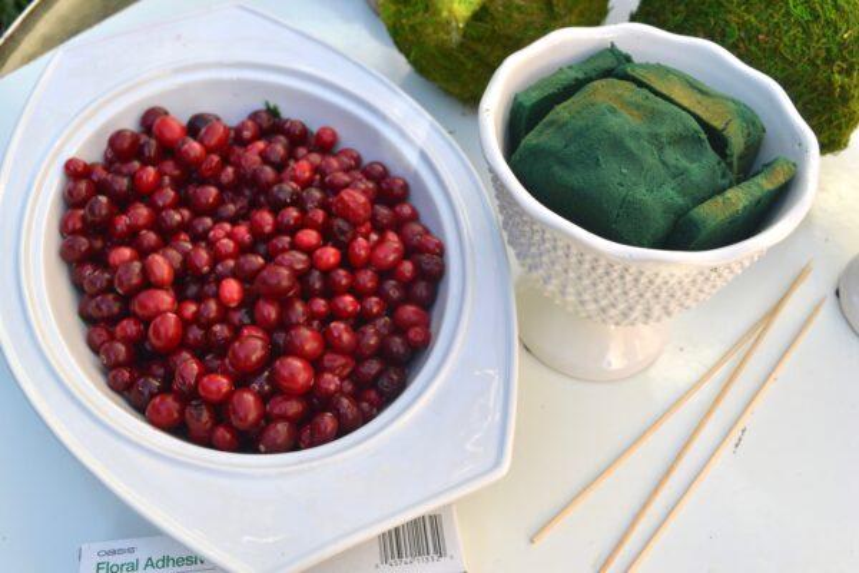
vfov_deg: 36.9
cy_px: 286
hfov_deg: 53.1
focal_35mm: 36
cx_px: 430
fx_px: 859
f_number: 5.6
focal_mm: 24
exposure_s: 1/125
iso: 200
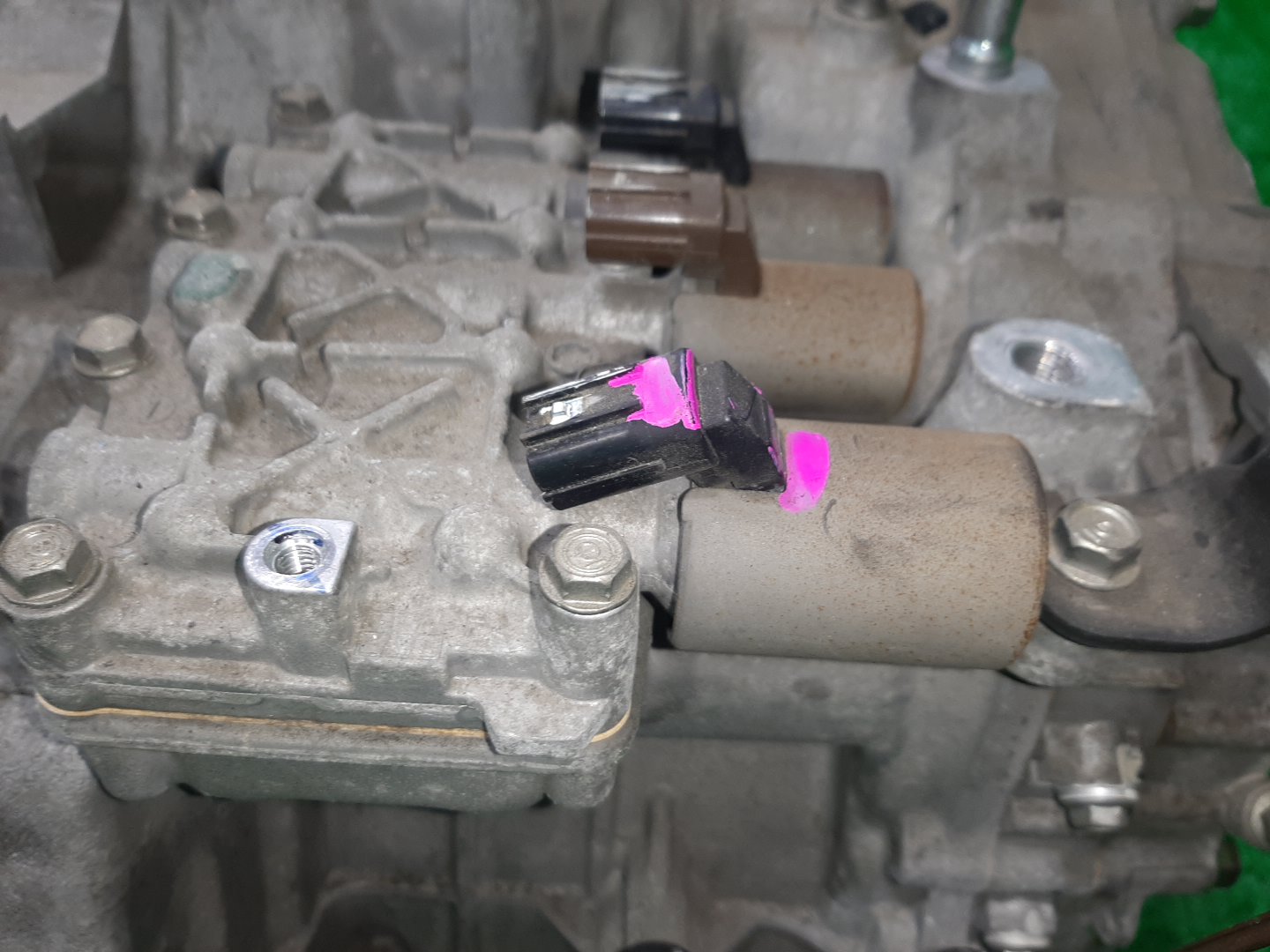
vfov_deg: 53.1
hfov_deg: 67.3
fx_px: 954
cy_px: 476
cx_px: 635
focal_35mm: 26
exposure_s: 1/50
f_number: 1.7
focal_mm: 3.93
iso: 72
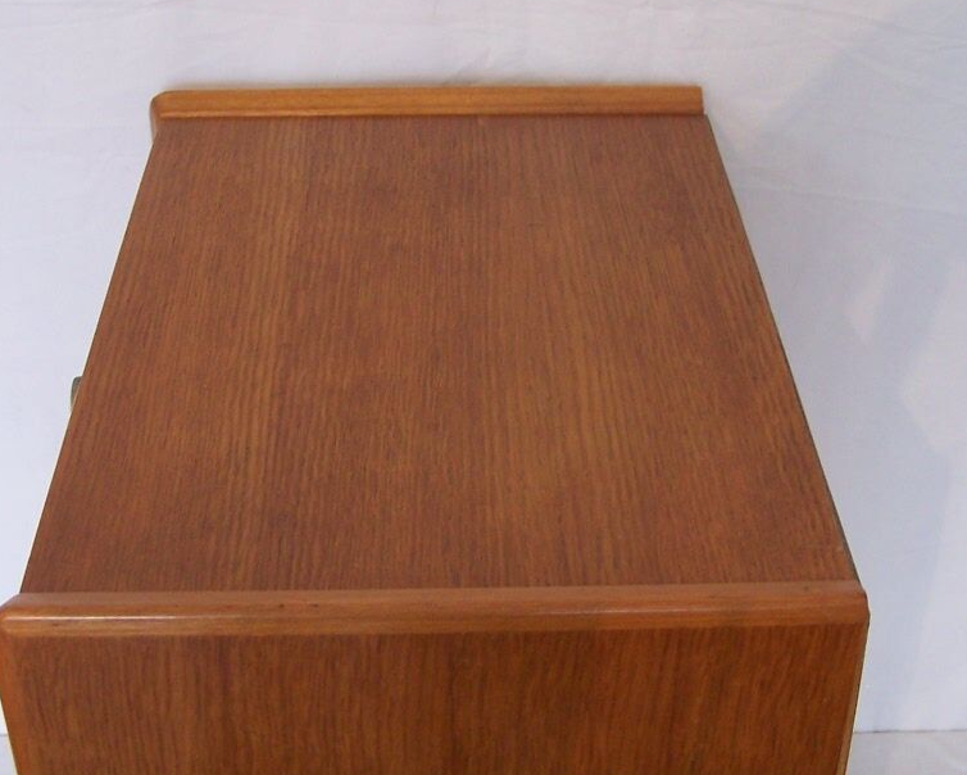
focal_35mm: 59
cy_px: 366
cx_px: 507
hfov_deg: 31.9
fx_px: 1689
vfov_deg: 25.8
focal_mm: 6.3
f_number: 2.8
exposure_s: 1/20
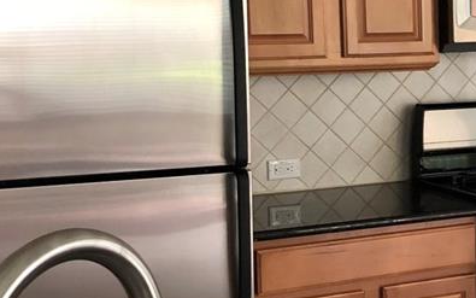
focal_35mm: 77
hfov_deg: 25.4
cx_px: 480
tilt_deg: -6.3
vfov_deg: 16.9
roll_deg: +1.8
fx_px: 999
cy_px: 113
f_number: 1.8
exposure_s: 1/15
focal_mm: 4
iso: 100
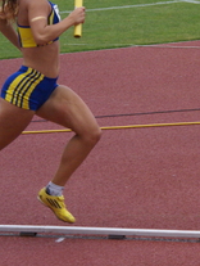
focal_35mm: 263
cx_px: 93
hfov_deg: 5.7
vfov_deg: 7.5
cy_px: 51
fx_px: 2020
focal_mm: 70
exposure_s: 1/640
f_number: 9
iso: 800
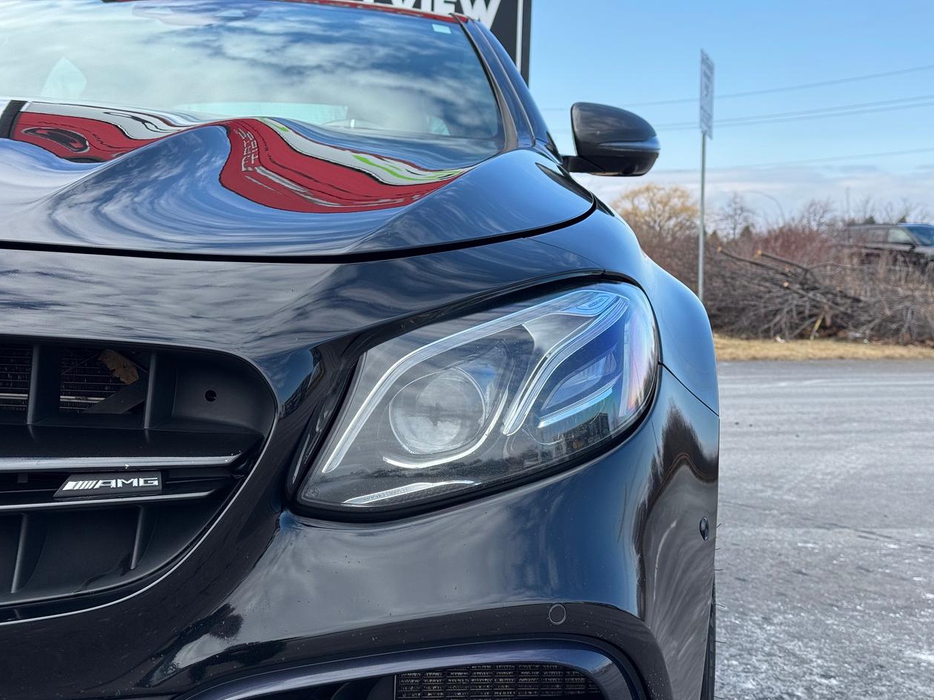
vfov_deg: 29.7
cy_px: 357
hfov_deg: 38.9
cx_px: 463
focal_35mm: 49
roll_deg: -1.9
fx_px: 1322
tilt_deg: -4.1
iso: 64
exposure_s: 1/1524
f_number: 1.78
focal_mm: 6.76
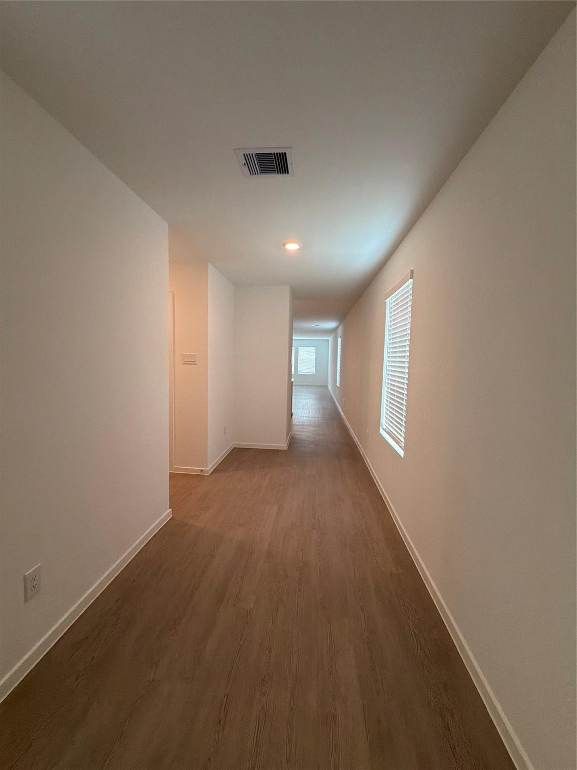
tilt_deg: -4.3
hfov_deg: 85.7
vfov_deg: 102.1
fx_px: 311
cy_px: 385
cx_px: 288
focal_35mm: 14
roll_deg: -1.4
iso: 250
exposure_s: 1/121
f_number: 2.2
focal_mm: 2.22
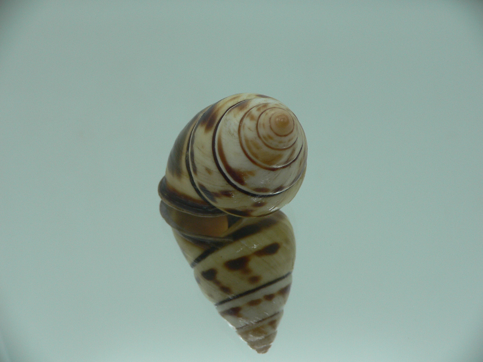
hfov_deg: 52.6
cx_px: 242
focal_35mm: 35
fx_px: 488
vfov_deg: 40.7
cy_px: 181
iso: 100
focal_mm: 4.6
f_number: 2.8
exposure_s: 1/60
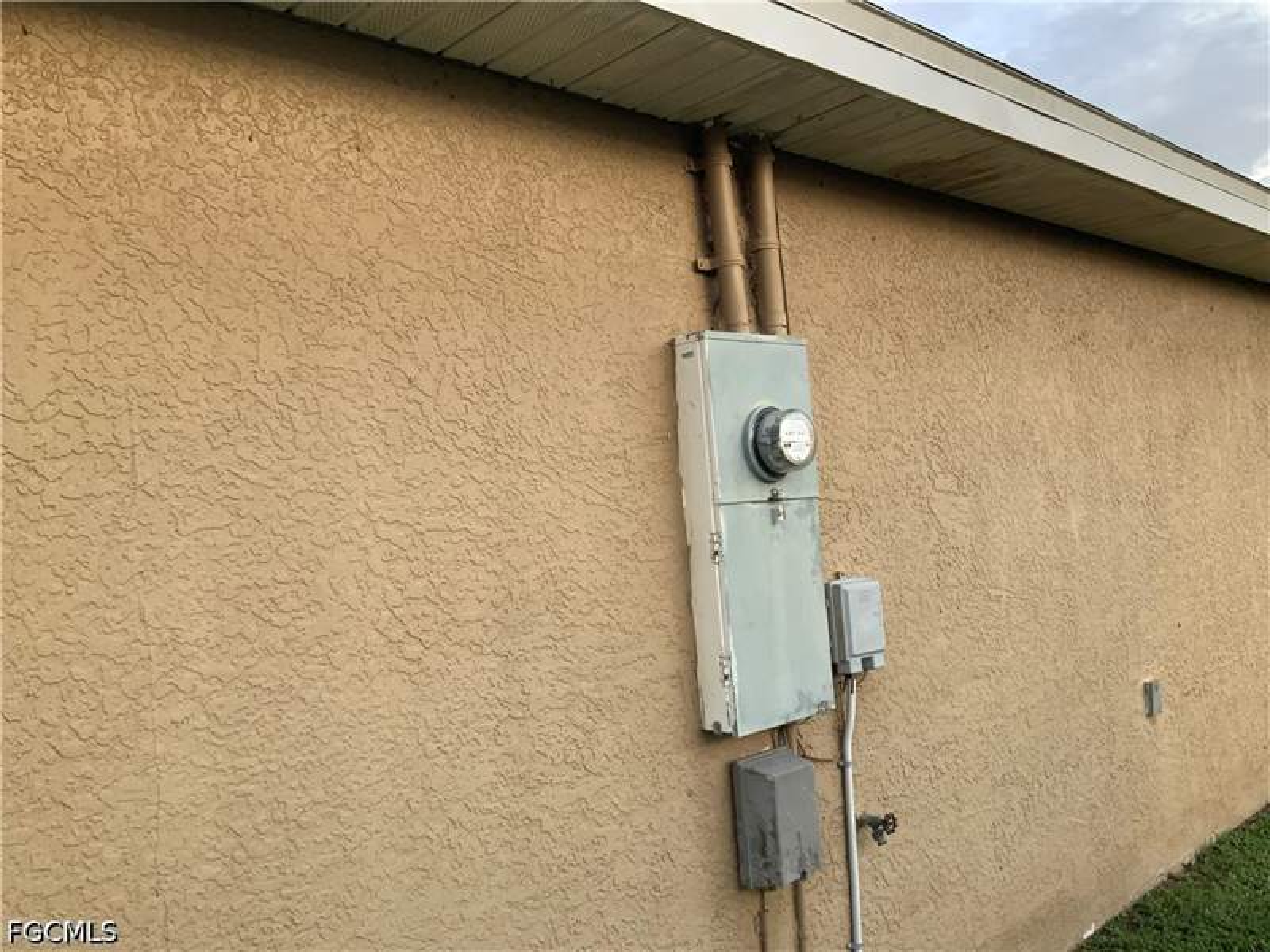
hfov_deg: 61.7
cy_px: 476
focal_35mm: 29
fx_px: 1064
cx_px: 635
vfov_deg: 48.2
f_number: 1.8
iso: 16
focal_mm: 3
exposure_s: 1/195
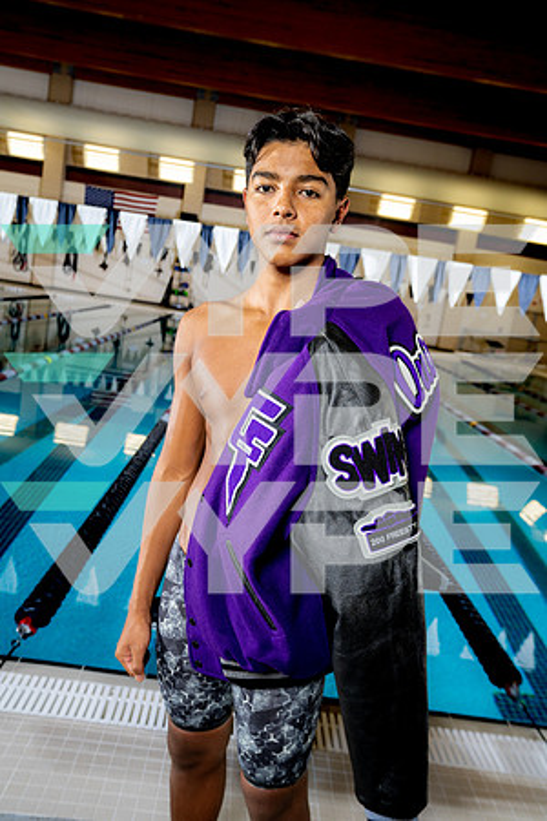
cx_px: 274
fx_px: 706
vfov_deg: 60.3
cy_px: 410
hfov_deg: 42.3
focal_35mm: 31
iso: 320
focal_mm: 31
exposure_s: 1/250
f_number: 5.6
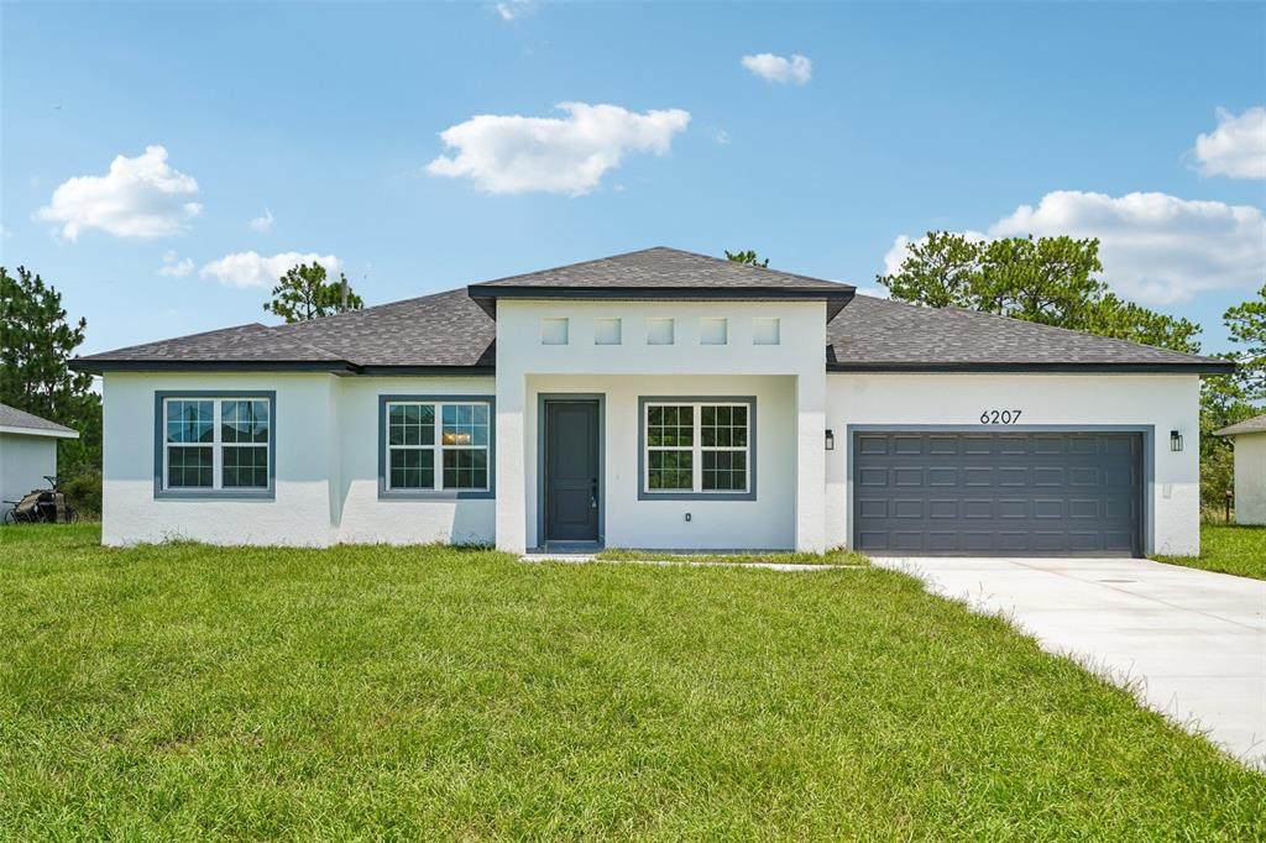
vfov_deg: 41.1
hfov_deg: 58.7
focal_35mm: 32
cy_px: 422
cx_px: 633
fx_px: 1125
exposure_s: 1/200
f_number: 8
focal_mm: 32
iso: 50
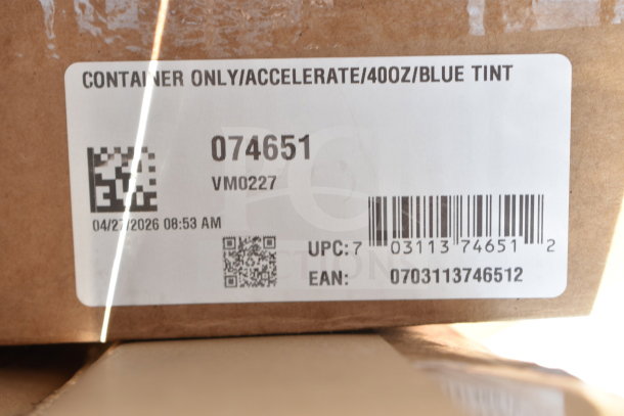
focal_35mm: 82
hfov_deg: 24.6
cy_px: 208
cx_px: 312
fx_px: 1430
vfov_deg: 16.6
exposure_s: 1/100
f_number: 5.6
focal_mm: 55
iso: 220
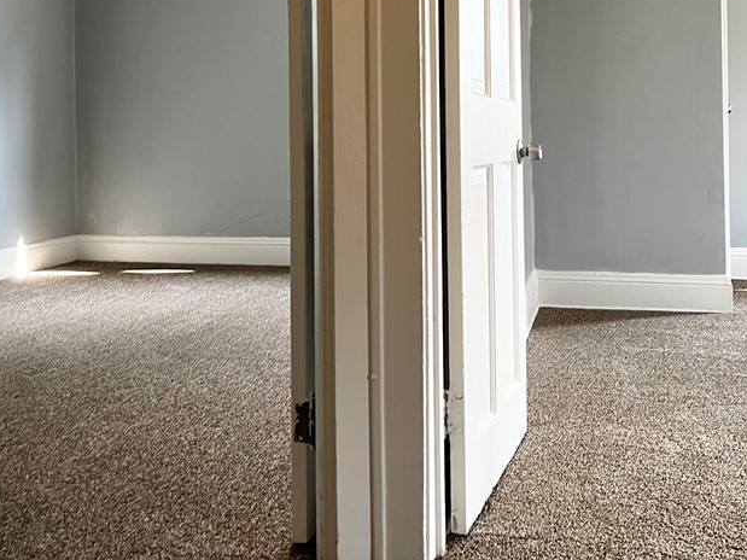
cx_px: 393
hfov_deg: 43.8
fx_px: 928
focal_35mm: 43
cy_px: 117
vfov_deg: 32.7
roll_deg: +0.7
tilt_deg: +2.5
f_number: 1.6
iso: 80
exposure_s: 1/60
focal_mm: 5.1
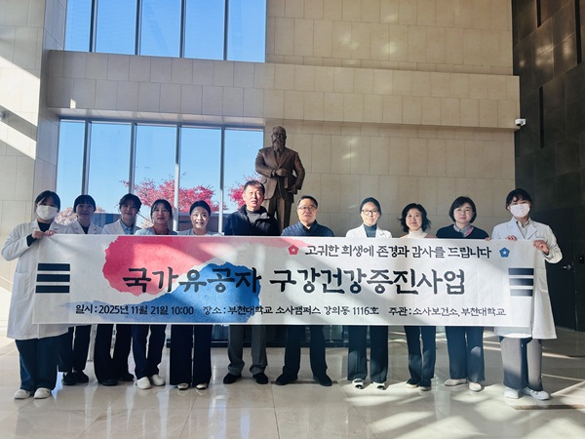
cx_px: 292
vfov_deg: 53.1
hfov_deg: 67.3
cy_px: 220
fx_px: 439
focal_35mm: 26
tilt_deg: +4.4
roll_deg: -0.6
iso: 50
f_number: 1.5
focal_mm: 5.7
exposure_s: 1/1048
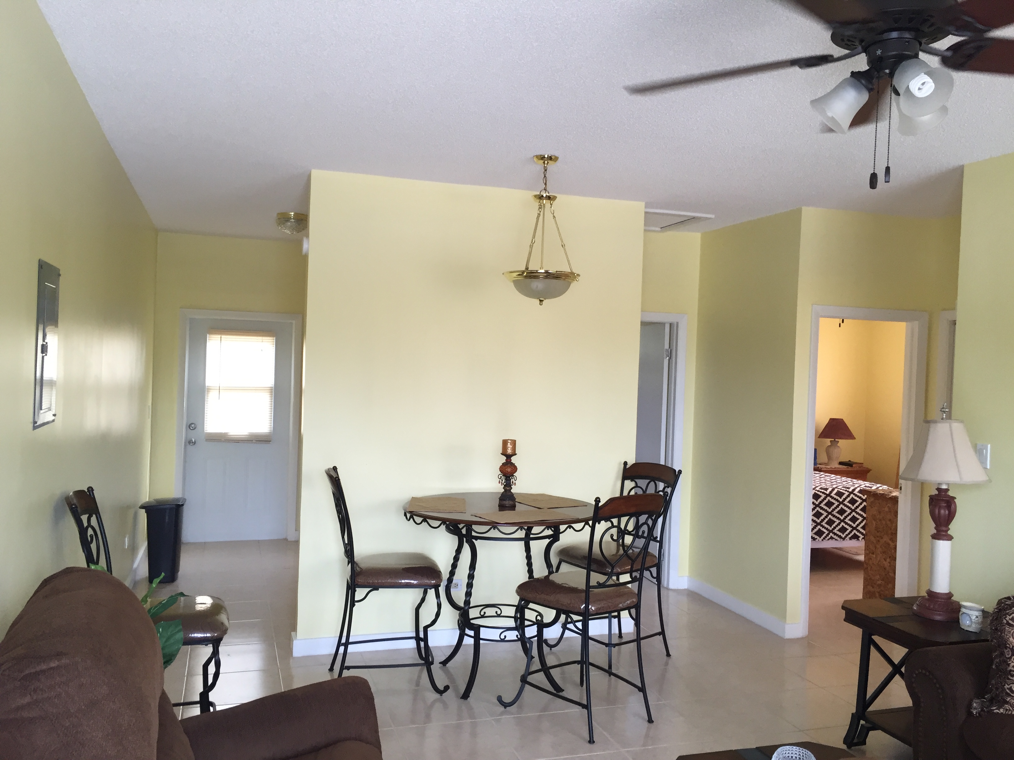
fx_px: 849
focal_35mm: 29
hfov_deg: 61.7
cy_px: 380
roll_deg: -2.9
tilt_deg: +0.4
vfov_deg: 48.2
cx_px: 507
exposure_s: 1/30
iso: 40
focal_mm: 4.15
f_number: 2.2
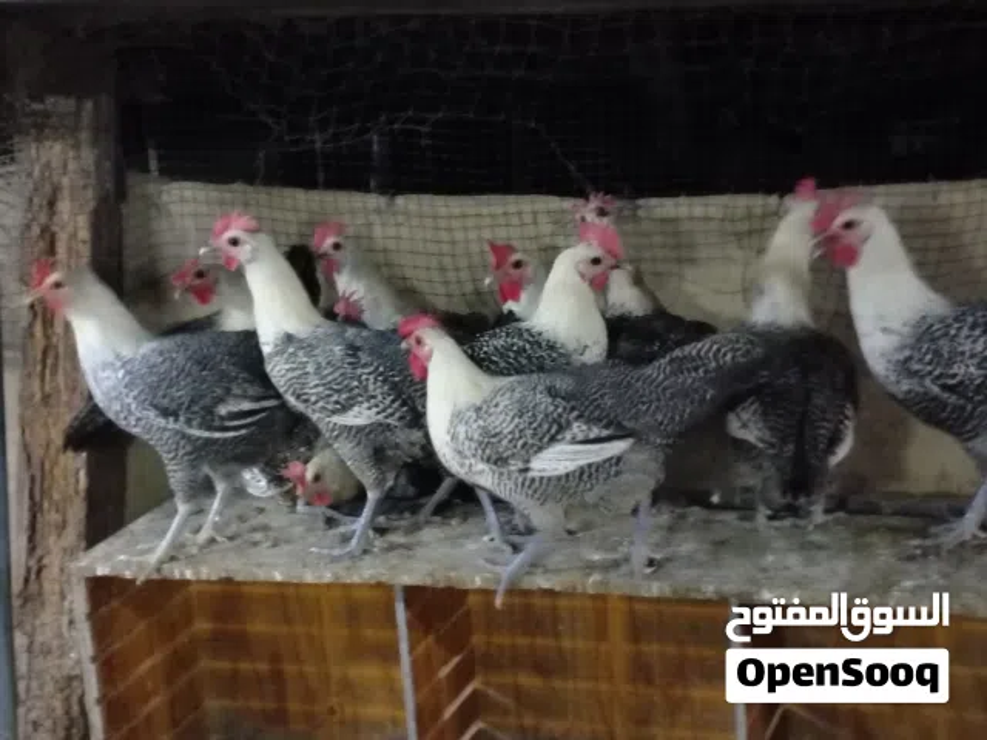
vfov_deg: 22.9
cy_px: 370
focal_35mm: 64
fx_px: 1825
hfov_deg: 30.3
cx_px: 494
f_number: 1.8
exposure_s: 1/16.7
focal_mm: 4.05
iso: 8960
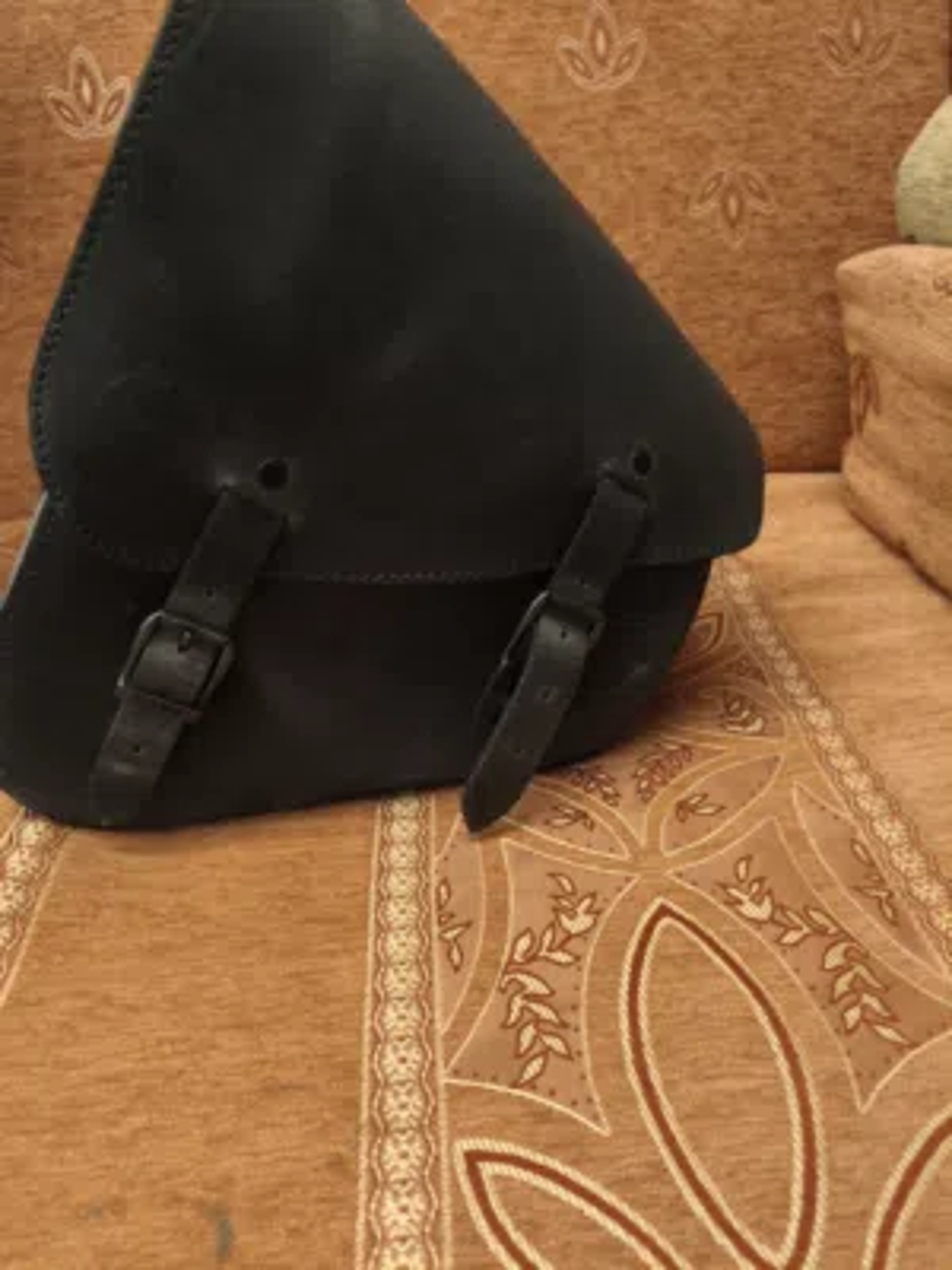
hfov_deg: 53.1
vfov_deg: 67.3
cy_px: 635
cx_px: 476
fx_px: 953
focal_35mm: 26
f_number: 1.5
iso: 3200
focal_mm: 4.94
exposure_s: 1/191
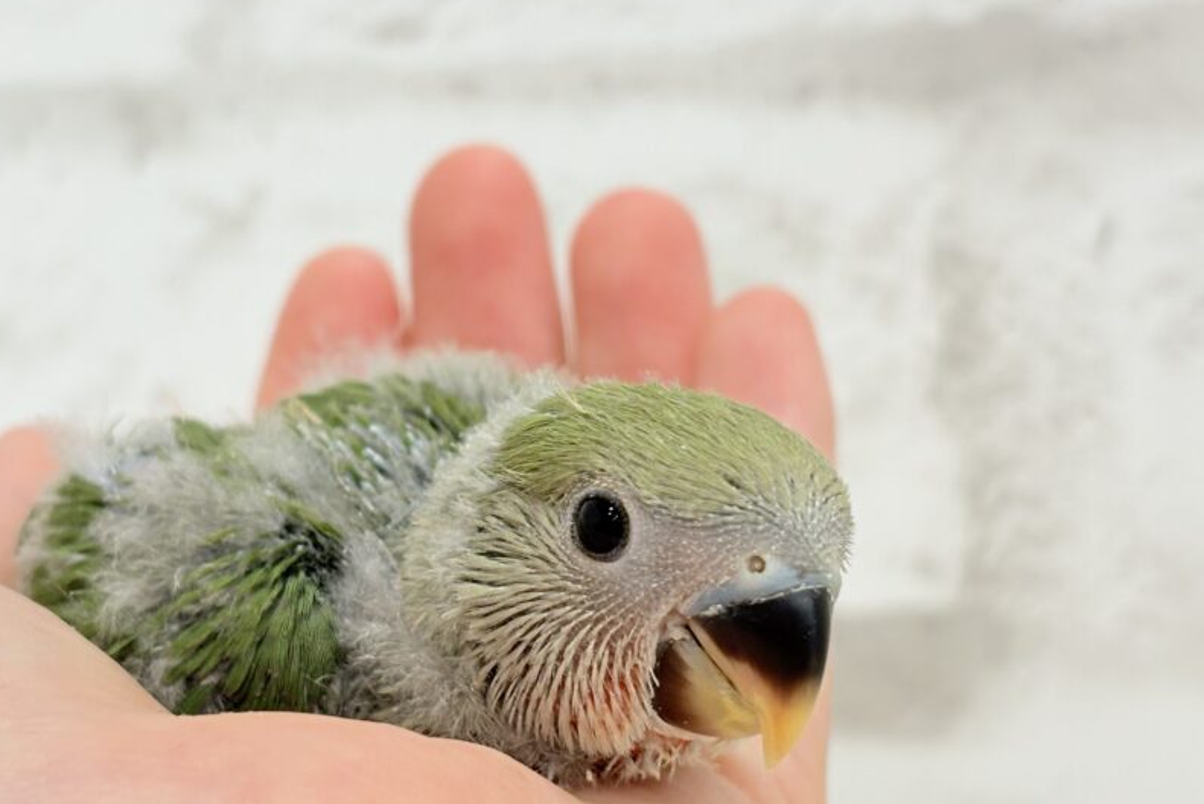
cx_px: 583
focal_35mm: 82
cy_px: 449
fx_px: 2743
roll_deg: +4.6
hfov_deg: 24.8
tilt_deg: -5.4
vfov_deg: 16.7
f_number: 1.6
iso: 40
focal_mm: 5.96
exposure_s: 1/50
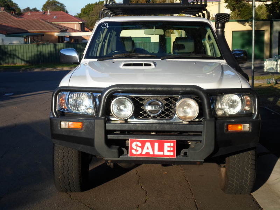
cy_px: 105
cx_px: 140
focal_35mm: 67
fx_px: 542
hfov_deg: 29.0
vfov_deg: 21.9
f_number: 4.1
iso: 80
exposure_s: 1/350
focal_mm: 12
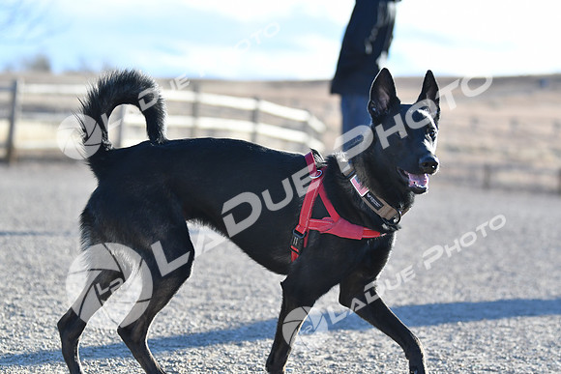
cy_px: 187
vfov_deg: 11.7
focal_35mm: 117
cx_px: 280
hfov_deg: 17.5
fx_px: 1824
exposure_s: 1/4000
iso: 640
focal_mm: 78
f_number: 2.8
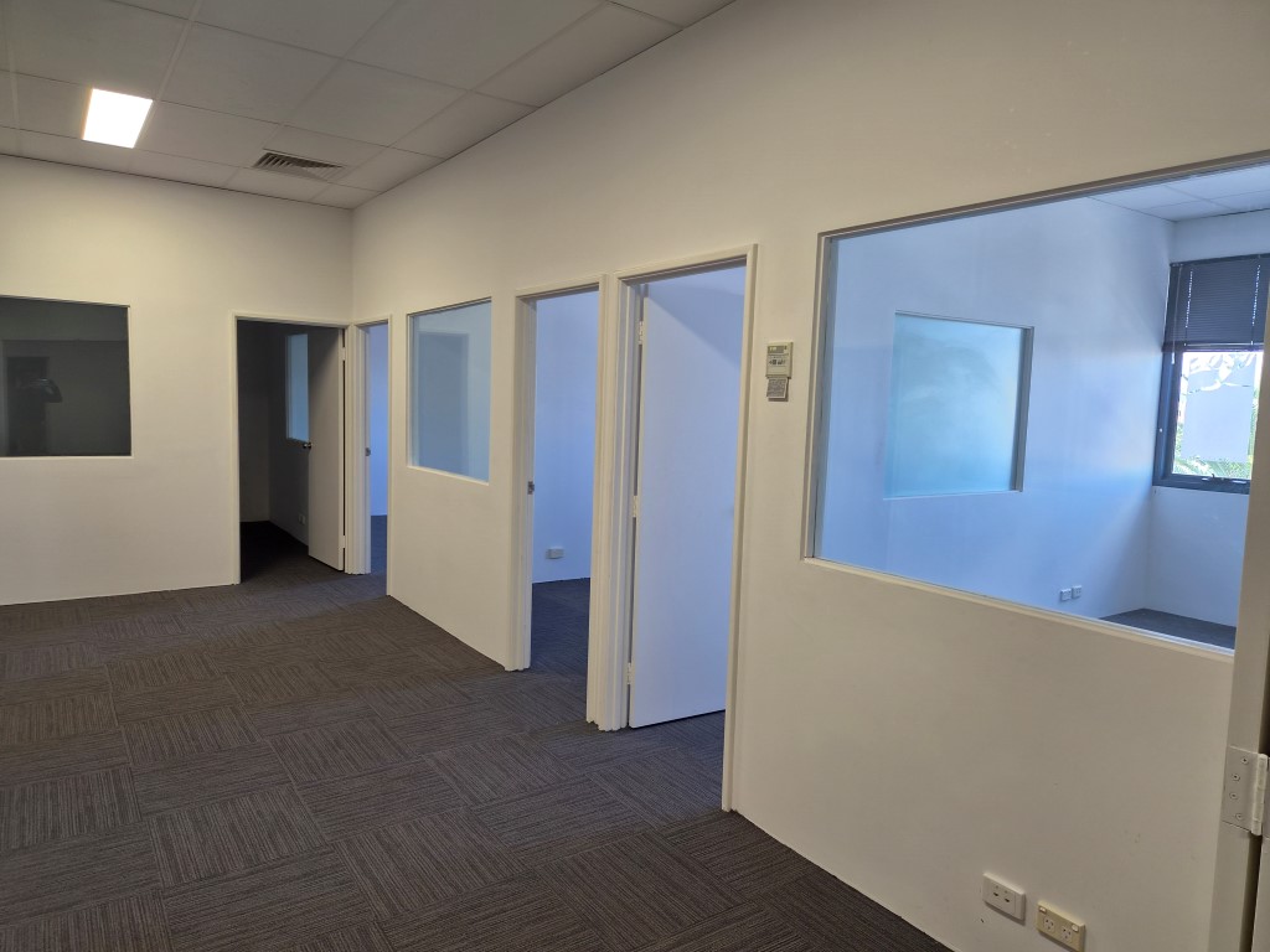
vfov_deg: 58.9
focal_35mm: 23
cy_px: 476
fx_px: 844
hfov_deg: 73.9
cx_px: 635
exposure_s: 1/100
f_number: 1.8
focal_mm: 5.4
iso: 160
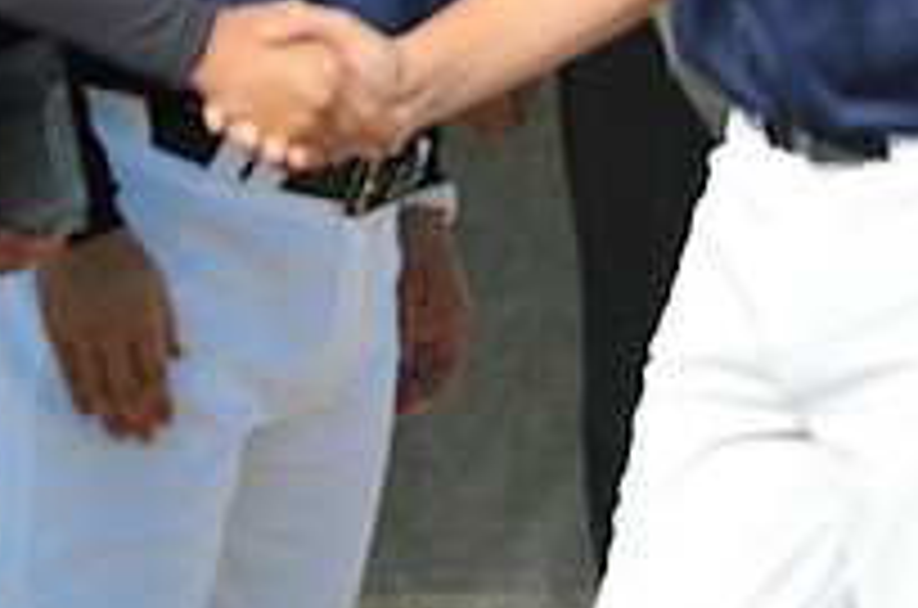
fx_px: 32538
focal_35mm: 1279
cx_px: 153
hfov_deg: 1.6
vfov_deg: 1.1
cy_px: -232
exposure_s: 1/1250
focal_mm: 300
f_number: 4
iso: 200
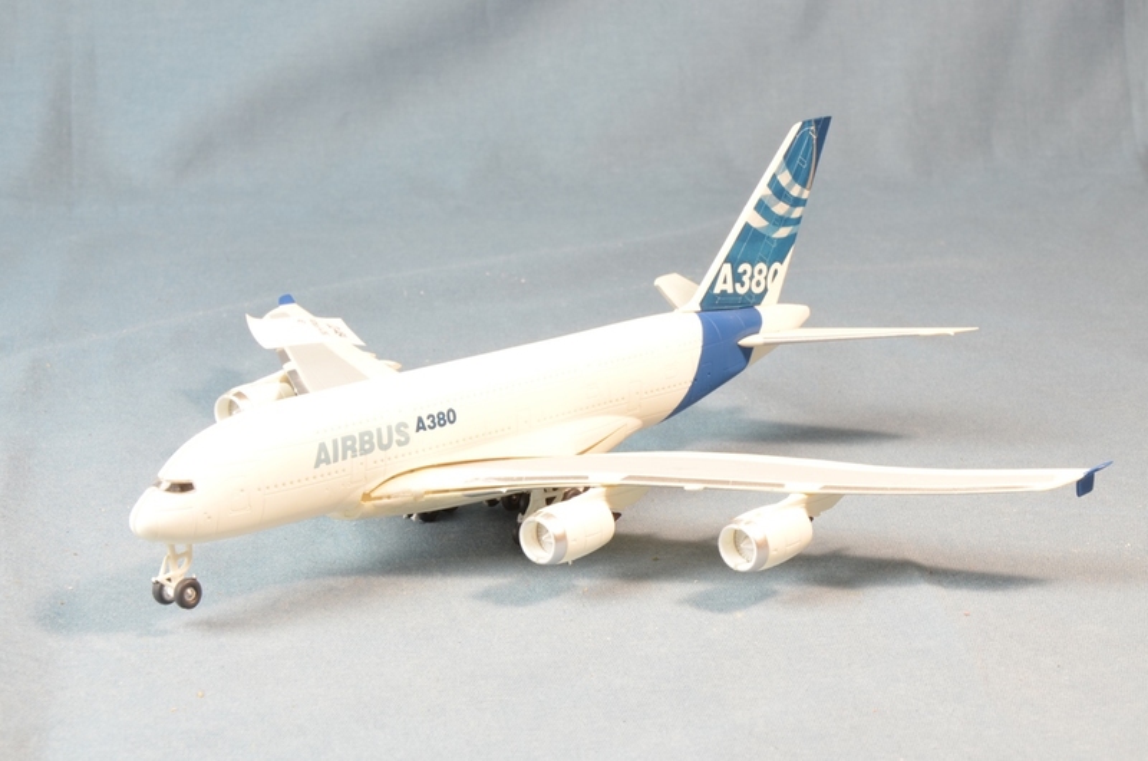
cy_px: 380
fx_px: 2960
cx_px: 574
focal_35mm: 93
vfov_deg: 14.6
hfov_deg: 22.0
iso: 200
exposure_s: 1.3
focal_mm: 62
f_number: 20
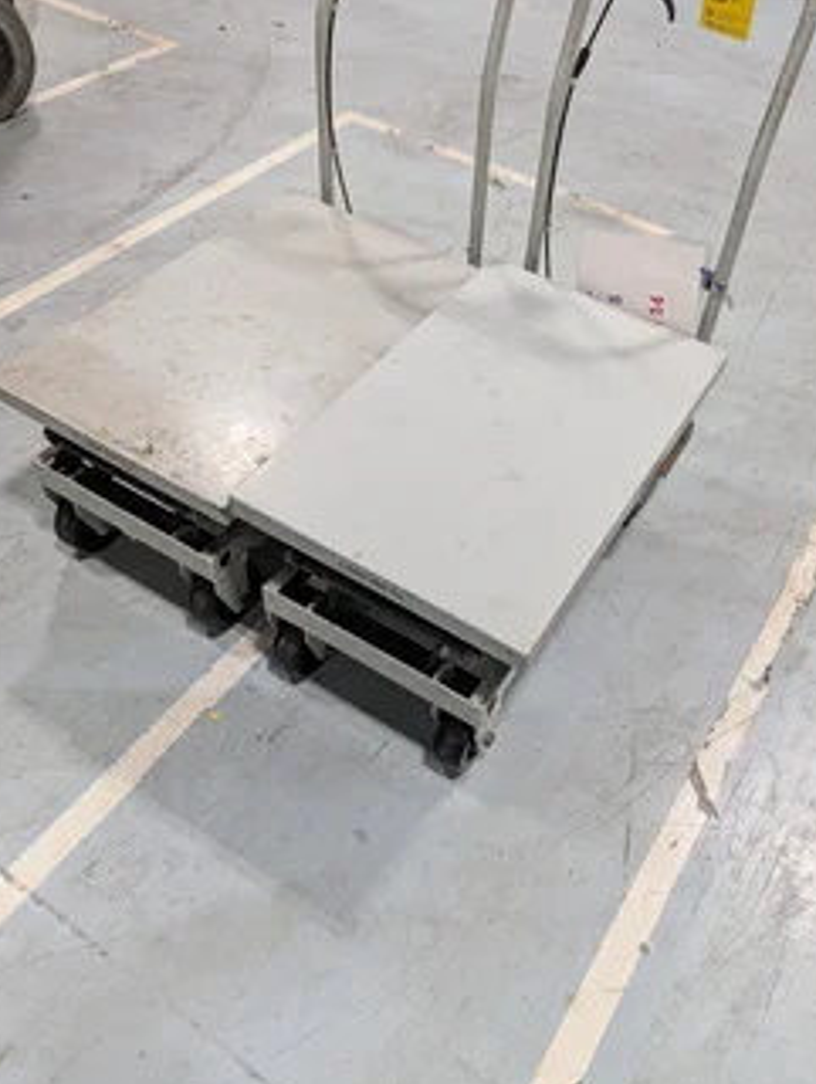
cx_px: 482
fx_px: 940
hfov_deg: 46.7
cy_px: 481
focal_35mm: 30
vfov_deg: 59.7
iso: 395
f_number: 1.68
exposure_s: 1/593
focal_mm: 6.9
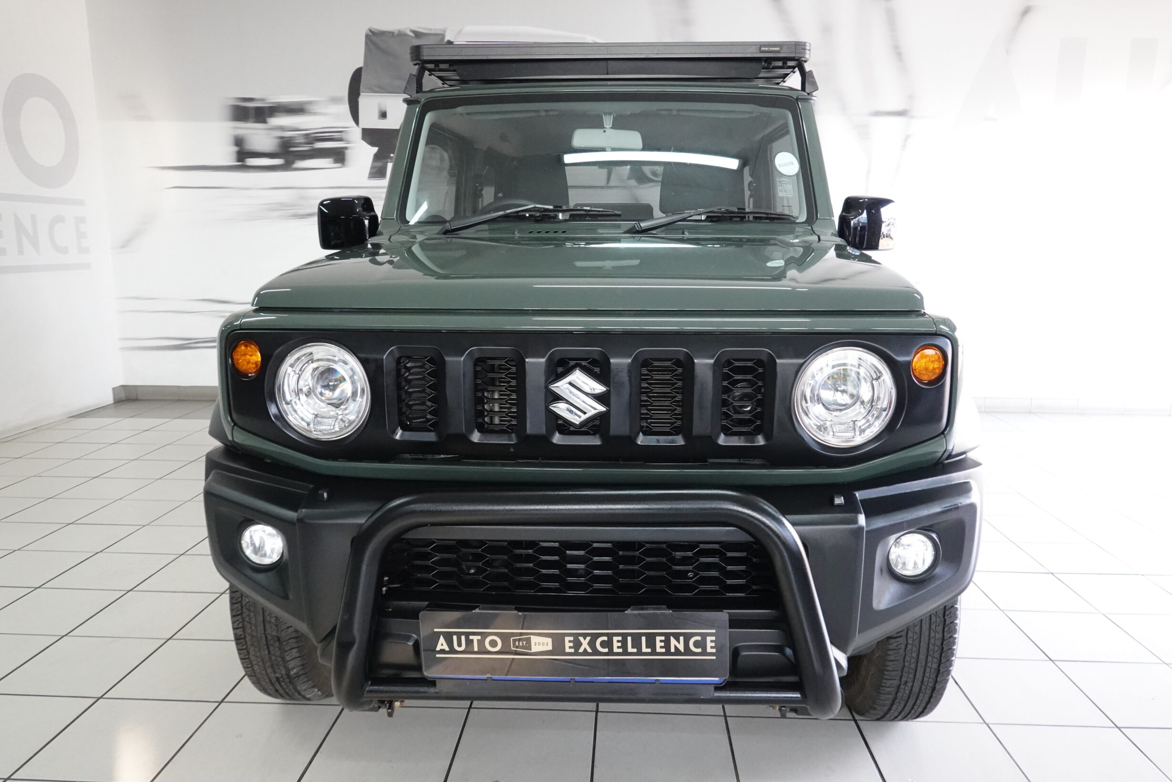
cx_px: 599
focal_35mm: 25
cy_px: 383
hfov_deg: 71.5
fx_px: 814
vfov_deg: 51.3
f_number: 2.8
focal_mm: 9
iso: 2000
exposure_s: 1/125
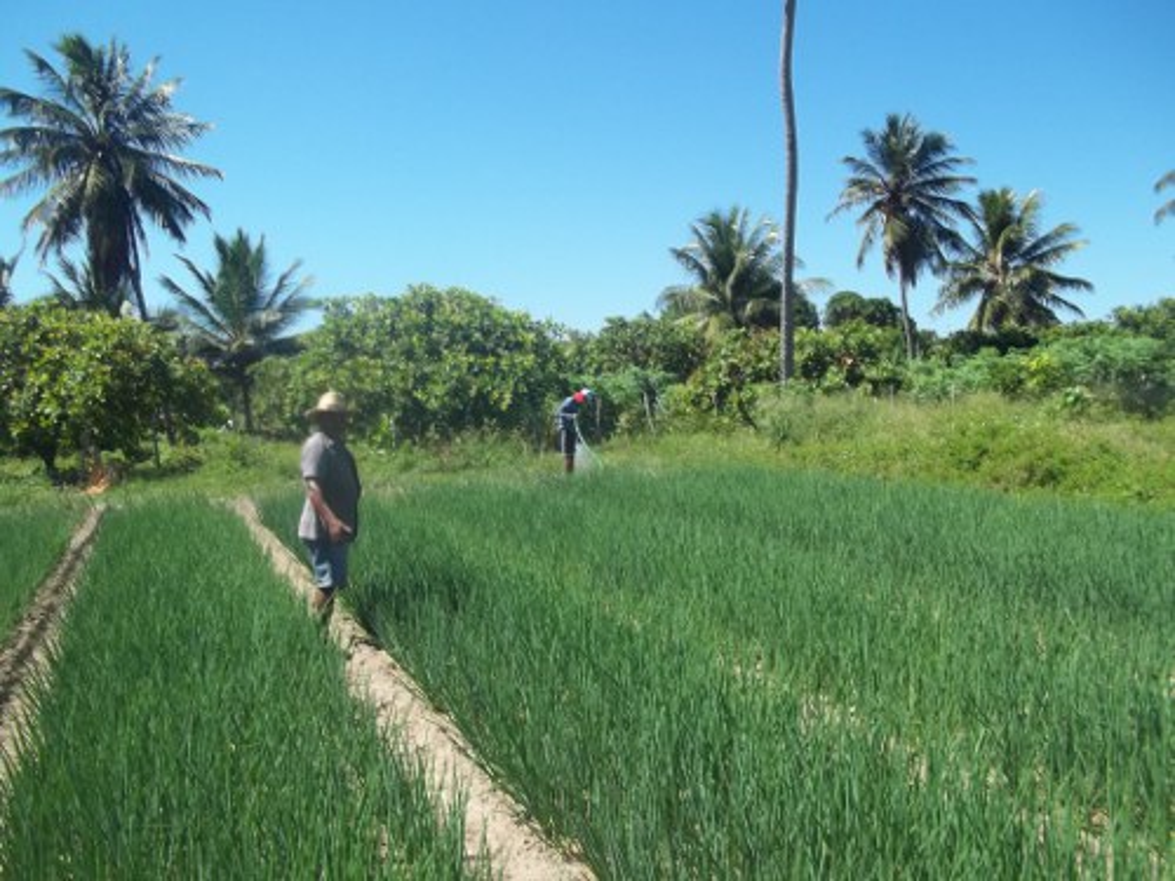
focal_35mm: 32
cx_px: 588
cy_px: 440
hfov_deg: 56.8
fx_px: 1086
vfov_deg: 44.2
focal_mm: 5.7
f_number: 8.8
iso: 64
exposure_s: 1/100
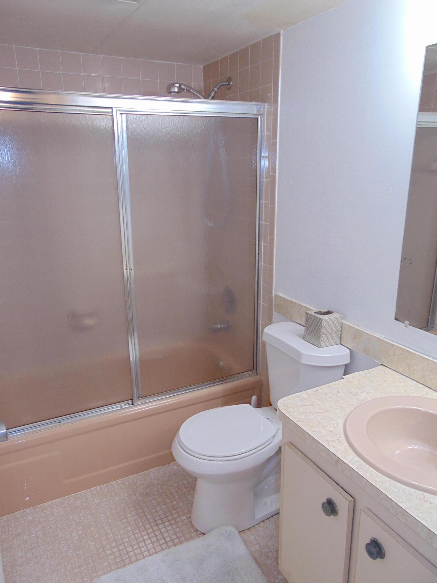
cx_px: 212
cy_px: 297
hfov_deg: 53.0
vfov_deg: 67.3
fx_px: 438
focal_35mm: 26
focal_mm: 4.5
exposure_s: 1/30
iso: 100
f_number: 3
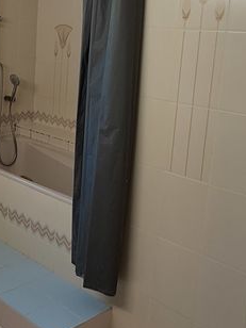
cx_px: -23
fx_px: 493
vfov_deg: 36.4
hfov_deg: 25.9
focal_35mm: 52
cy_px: 105
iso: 64
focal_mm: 1.64
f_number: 2.2
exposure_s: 1/40
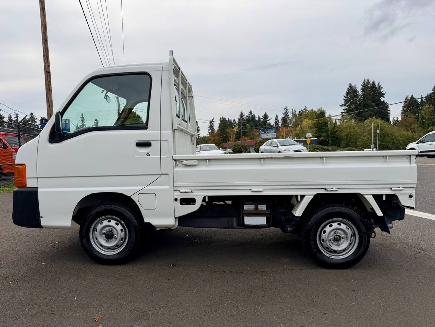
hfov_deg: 71.6
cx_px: 218
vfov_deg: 56.8
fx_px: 302
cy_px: 164
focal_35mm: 24
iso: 80
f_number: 1.78
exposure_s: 1/3953
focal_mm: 6.76
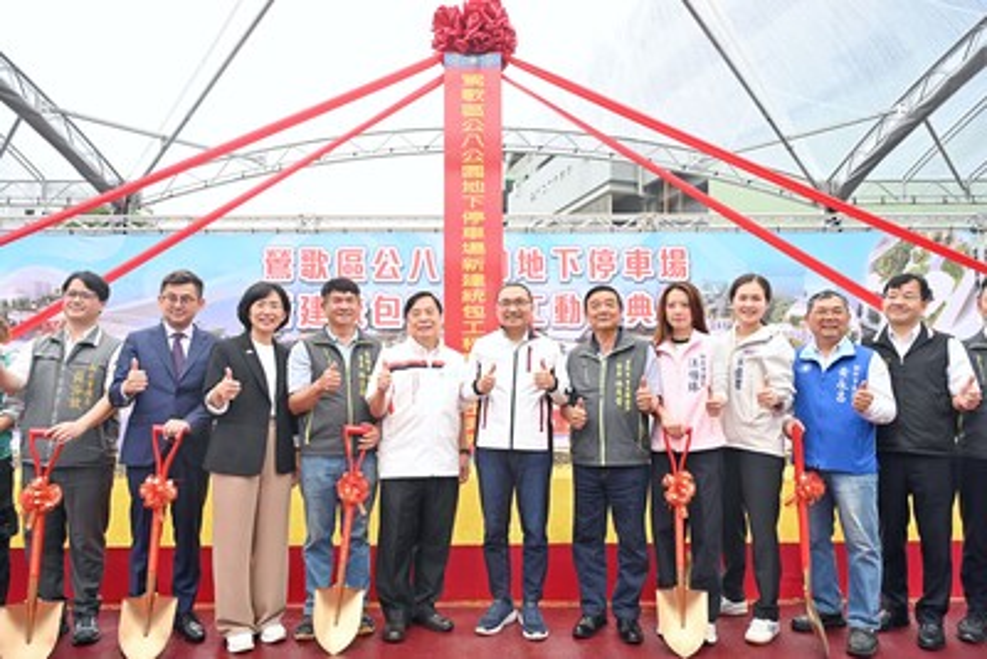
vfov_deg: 53.2
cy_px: 330
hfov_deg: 73.7
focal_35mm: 24
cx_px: 494
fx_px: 658
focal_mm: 24
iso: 500
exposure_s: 1/250
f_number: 4.5
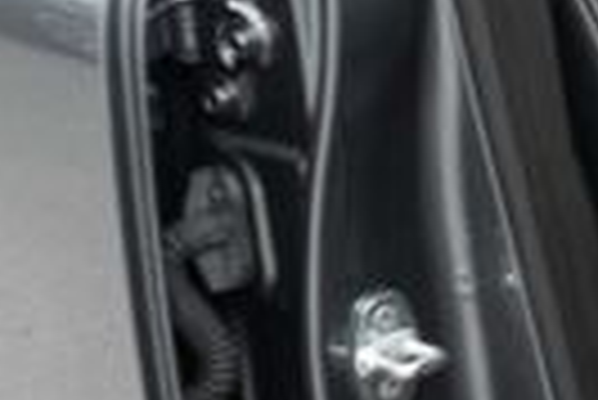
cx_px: 1183
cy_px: 11
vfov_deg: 10.1
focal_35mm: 135
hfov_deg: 13.2
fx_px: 2245
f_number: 3.2
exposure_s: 1/40
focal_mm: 28
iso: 640
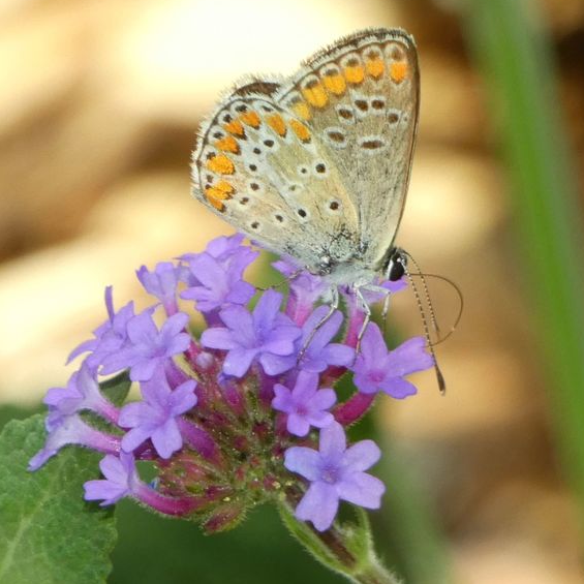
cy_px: 266
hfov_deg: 2.6
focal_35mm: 667
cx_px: 291
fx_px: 12731
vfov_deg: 2.6
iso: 200
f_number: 5.6
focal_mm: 89.5
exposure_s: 1/125
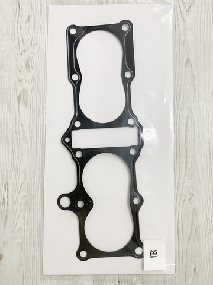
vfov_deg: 67.3
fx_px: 213
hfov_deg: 53.1
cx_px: 106
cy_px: 142
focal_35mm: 26
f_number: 1.8
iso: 125
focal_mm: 4.25
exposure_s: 1/83
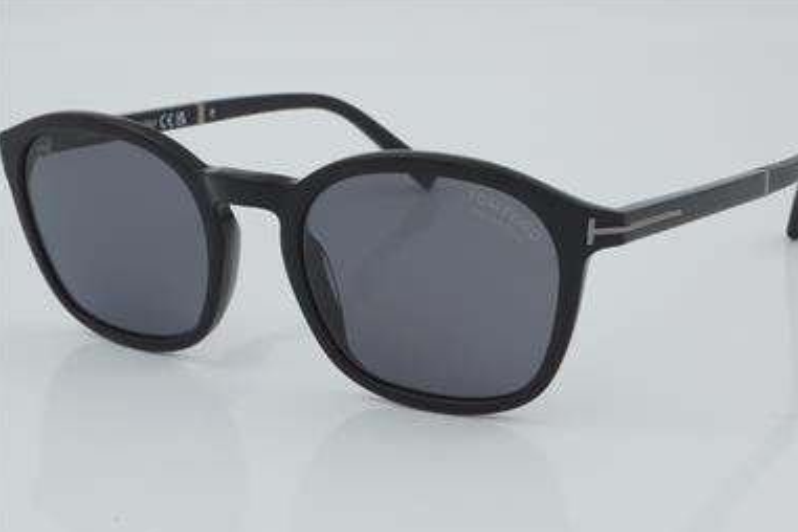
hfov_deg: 23.5
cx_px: 413
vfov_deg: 15.8
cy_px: 270
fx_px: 1918
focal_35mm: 87
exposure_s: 1/4
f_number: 32
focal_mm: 55
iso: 100
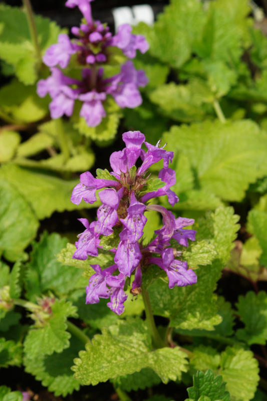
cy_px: 200
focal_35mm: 150
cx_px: 134
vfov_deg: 13.7
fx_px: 1669
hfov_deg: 9.1
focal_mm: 100
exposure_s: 1/250
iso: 100
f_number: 8
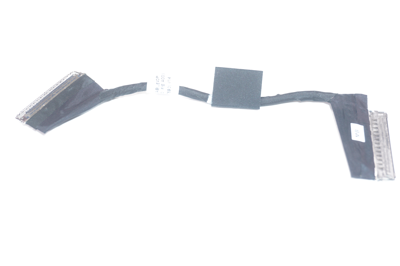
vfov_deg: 23.7
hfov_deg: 35.1
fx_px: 633
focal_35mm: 57
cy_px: 133
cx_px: 200
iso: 640
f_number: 6.3
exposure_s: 1/160
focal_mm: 38
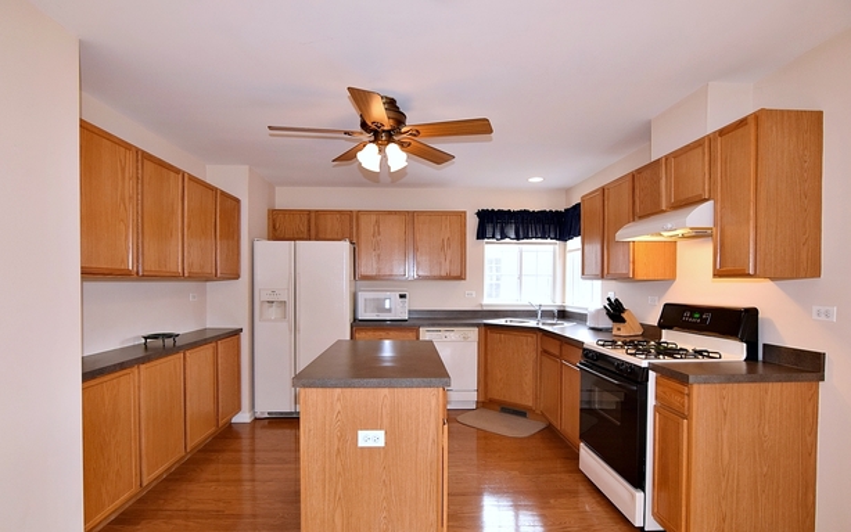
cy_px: 290
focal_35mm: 18
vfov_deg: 66.3
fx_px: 407
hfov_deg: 92.6
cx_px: 430
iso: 800
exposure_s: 1/100
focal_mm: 11
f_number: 5
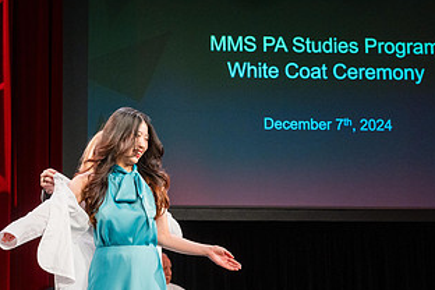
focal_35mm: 81
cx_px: 123
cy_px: 245
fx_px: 979
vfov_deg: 16.7
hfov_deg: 24.8
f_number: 3.5
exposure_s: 1/320
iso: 1250
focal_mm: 43.6
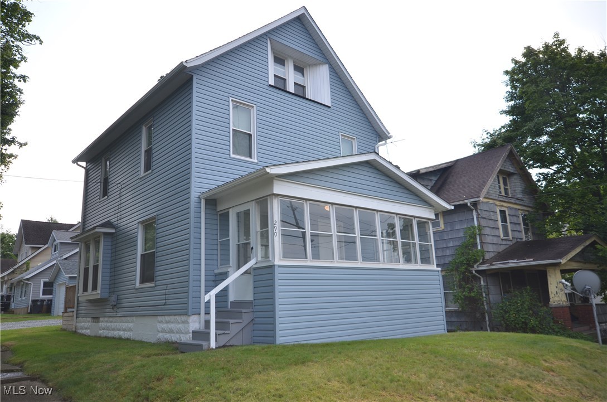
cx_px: 304
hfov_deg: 67.5
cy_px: 201
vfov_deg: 47.7
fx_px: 454
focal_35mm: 27
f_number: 6.3
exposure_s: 1/160
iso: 200
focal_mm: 18
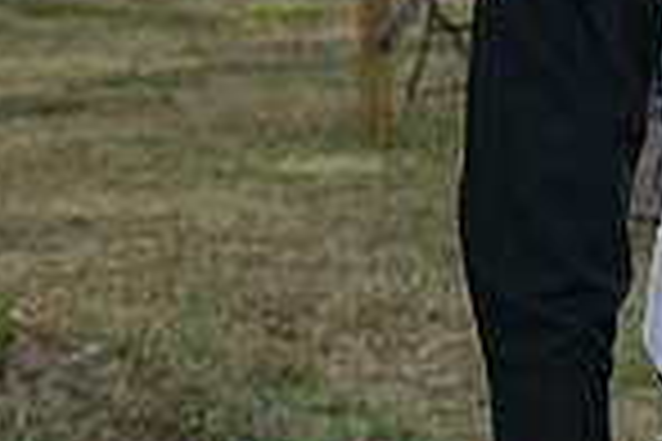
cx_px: 1270
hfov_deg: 10.7
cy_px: -135
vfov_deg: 7.7
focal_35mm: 177
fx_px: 3255
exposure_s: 1/100
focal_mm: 45
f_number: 5
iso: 640
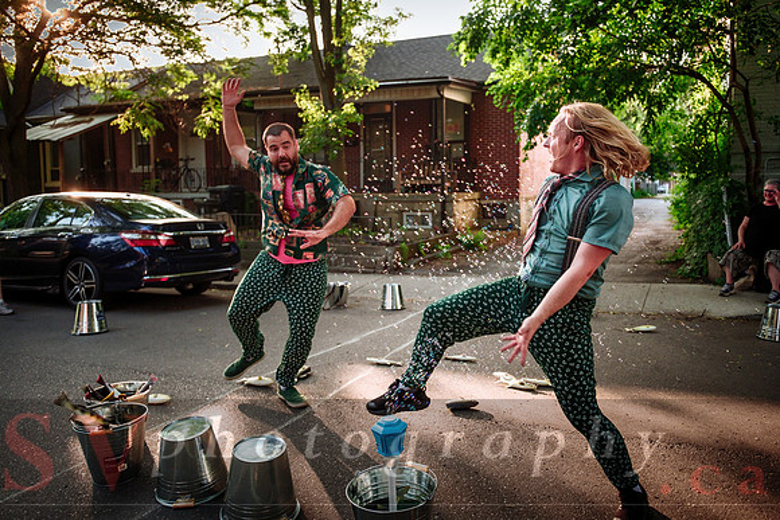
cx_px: 415
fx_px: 599
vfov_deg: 46.9
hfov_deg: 66.1
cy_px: 244
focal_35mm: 28
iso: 500
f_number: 1.8
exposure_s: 1/1000
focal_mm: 17
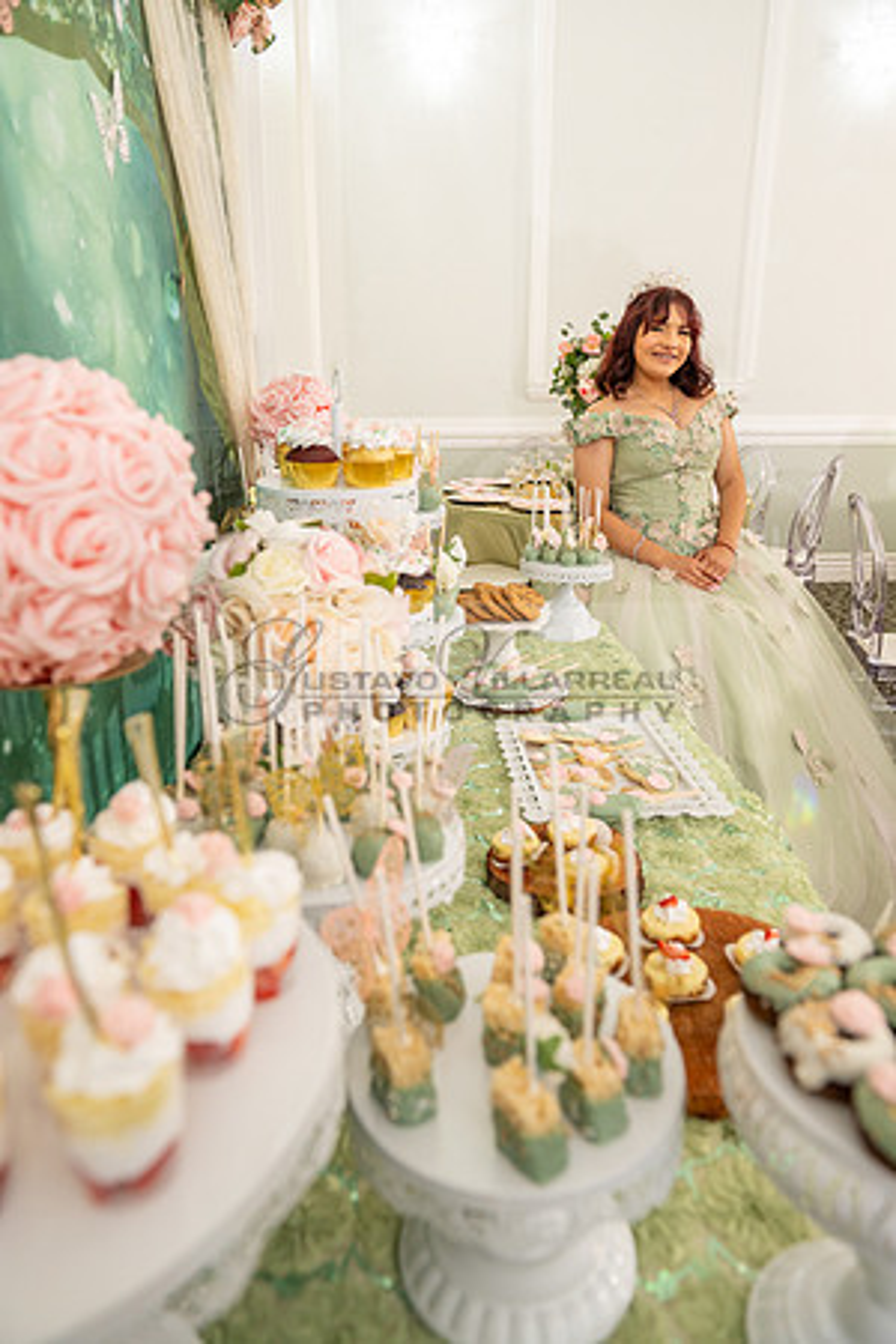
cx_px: 448
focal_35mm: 24
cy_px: 672
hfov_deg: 53.1
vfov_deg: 73.7
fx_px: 896
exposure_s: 1/100
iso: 500
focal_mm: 24
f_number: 4.5
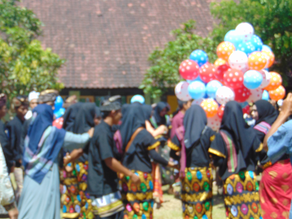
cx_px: 146
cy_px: 110
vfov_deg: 20.7
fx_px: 599
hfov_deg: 27.4
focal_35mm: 71
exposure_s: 1/400
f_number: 3.7
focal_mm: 12.8
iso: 80
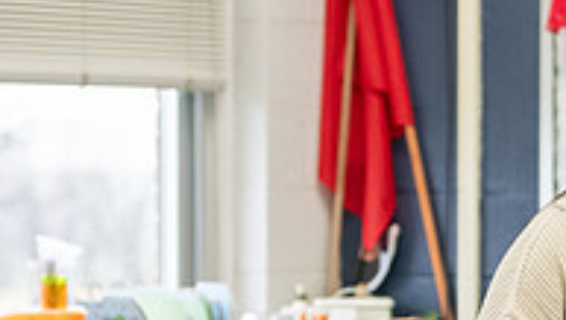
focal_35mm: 245
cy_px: 324
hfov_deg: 8.7
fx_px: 3681
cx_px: 616
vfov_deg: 5.0
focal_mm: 78
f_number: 3.2
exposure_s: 1/200
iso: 2500
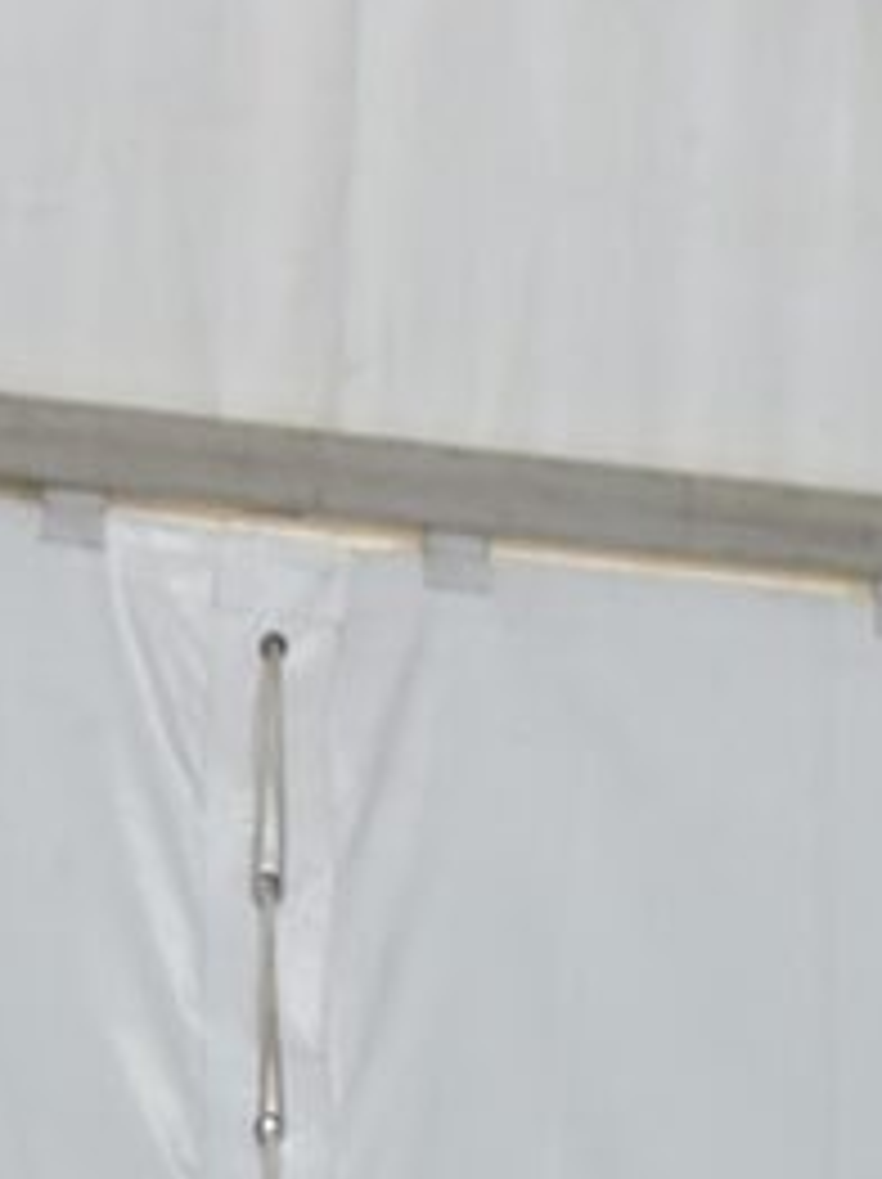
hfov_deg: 4.9
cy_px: 3013
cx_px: -729
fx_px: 10242
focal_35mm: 301
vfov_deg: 6.2
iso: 640
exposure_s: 1/125
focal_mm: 32
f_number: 4.5
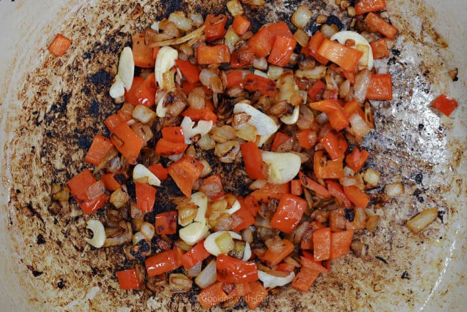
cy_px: 156
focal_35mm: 50
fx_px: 649
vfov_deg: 27.0
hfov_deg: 39.6
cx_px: 234
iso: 1600
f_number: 7.1
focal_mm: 50
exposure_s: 1/40
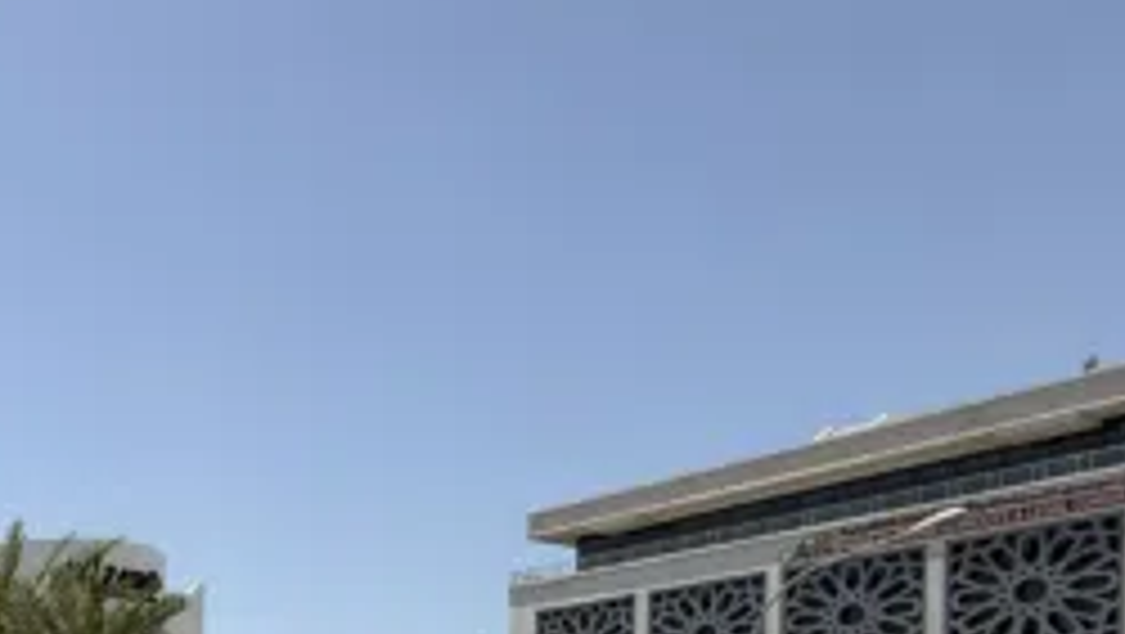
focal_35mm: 39
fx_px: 1164
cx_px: -230
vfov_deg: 26.0
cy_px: 827
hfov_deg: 38.2
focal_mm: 2.22
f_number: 2.2
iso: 50
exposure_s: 1/2976
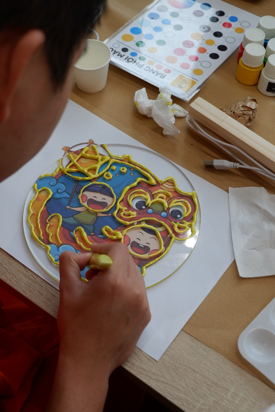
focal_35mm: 53
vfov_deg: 37.5
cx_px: 138
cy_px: 206
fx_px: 607
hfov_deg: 25.5
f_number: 5
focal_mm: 35.5
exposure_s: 1/90
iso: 200
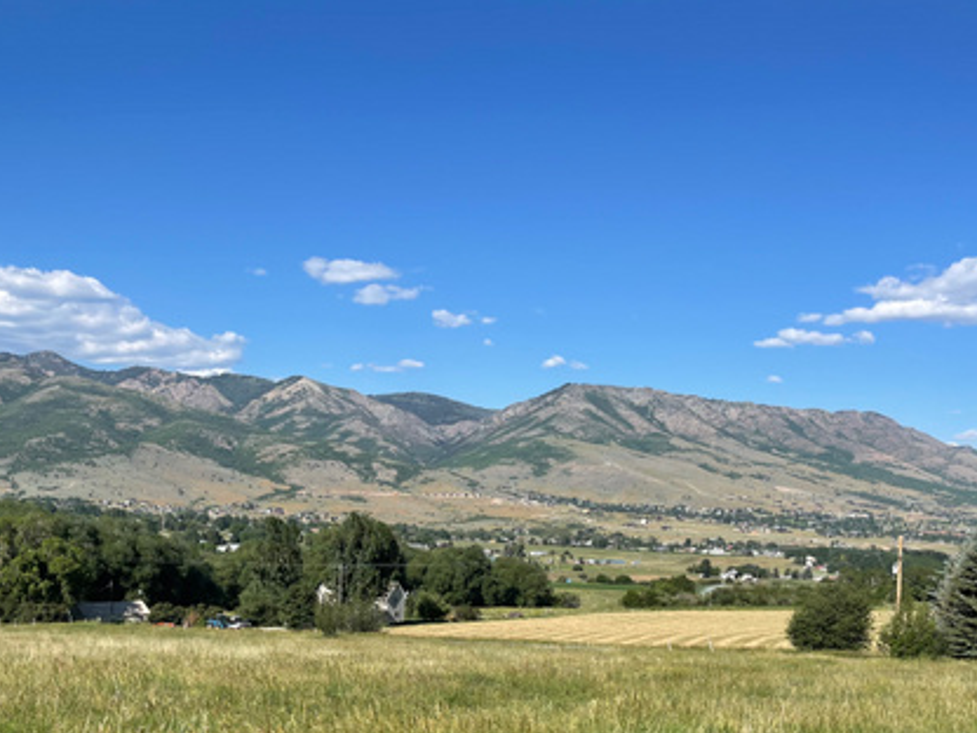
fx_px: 1129
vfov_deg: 35.3
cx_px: 397
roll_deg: -1.4
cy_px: 536
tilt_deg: +0.0
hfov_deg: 46.6
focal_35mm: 40
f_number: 1.6
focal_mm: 5.1
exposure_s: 1/3922
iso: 32
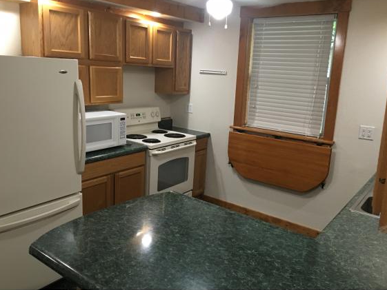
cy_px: 141
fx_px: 335
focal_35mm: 30
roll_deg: -2.8
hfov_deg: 60.0
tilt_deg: -10.9
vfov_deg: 46.8
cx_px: 194
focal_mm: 4.15
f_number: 2.2
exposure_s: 1/10
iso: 100
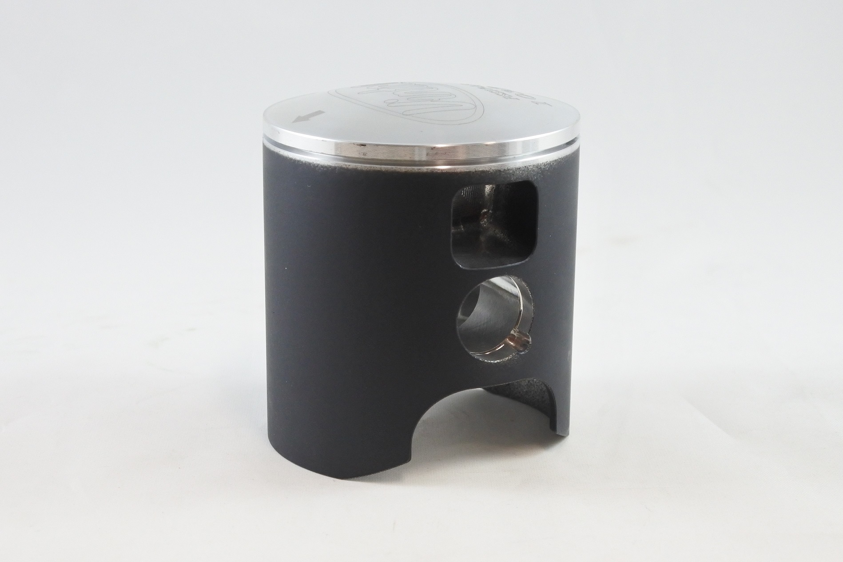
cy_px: 281
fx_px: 1241
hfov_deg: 37.5
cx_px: 422
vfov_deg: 25.5
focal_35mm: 53
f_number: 4.5
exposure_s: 1/125
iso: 720
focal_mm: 19.7
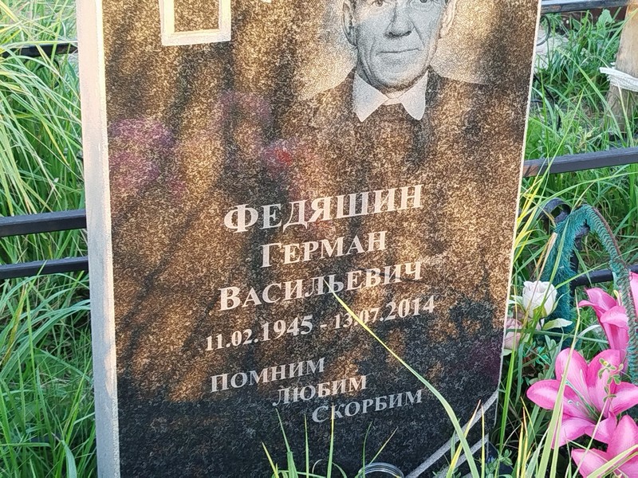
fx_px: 1327
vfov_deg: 20.4
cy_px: 239
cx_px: 319
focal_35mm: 72
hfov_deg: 27.0
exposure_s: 1/50
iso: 100
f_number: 1.7
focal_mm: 5.31
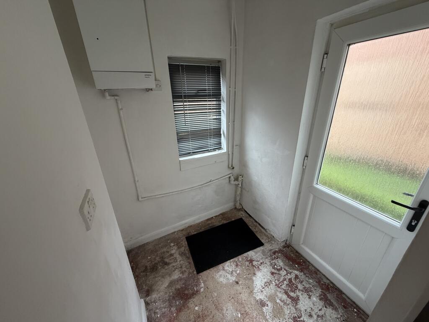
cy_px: 161
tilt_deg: -21.4
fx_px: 174
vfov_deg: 85.7
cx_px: 214
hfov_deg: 102.1
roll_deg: +2.1
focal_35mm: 14
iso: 320
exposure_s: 1/121
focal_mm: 2.22
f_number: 2.2
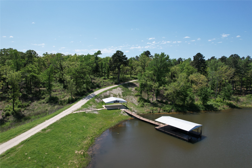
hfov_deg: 78.6
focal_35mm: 22
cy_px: 84
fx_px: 154
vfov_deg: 57.2
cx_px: 126
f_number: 2.8
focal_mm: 8.38
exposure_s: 1/2500
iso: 120
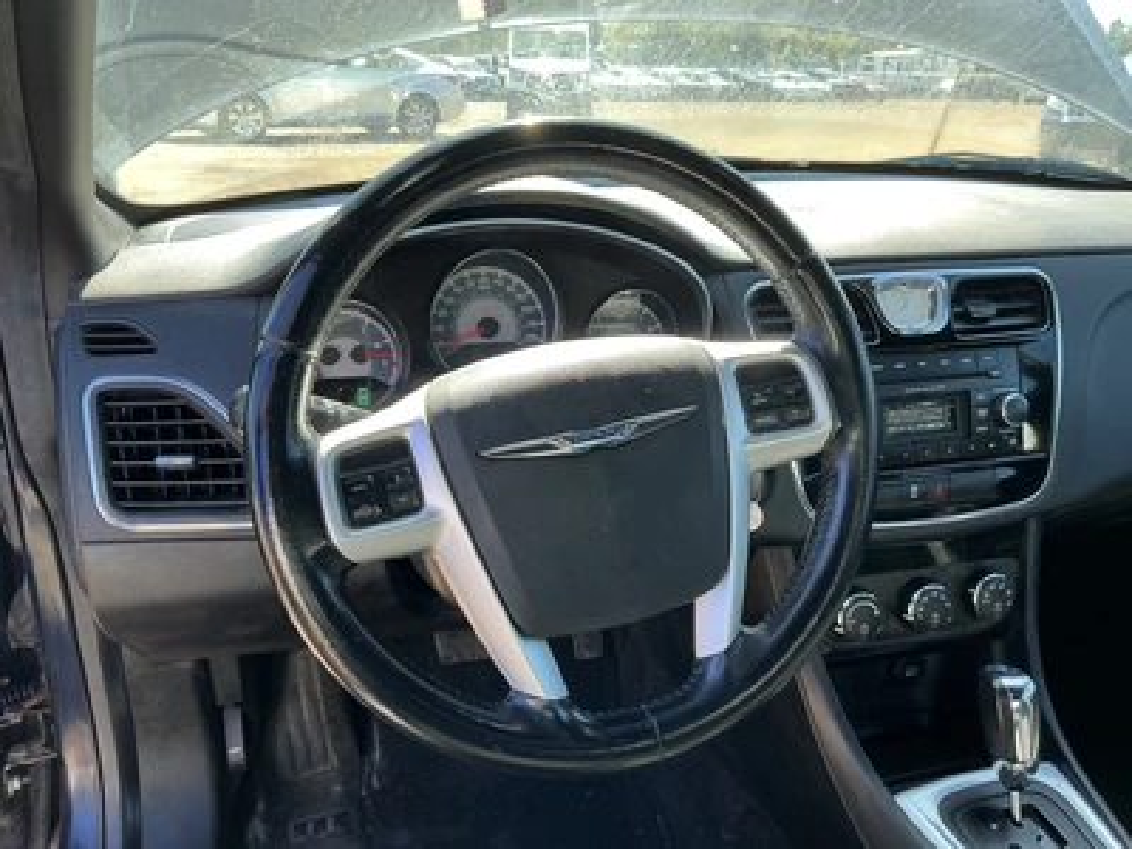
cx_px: 566
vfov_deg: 49.7
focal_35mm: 28
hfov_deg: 63.4
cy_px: 424
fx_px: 916
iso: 32
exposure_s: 1/122
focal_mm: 3
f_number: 1.8
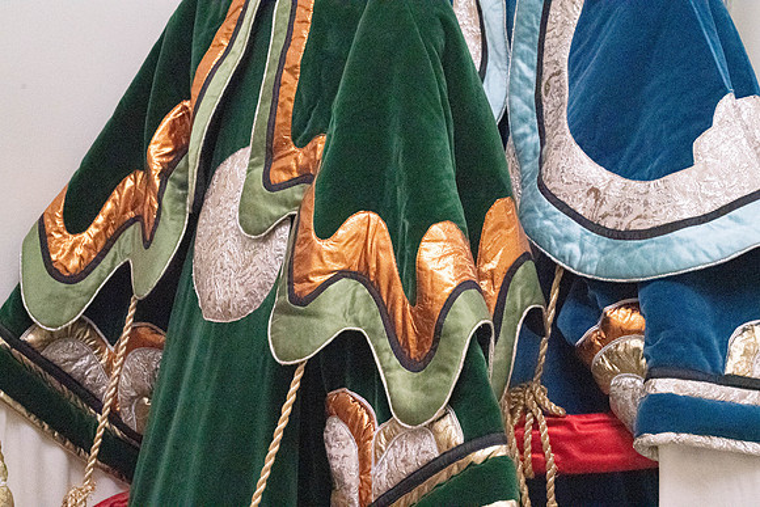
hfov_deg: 28.8
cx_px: 380
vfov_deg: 19.5
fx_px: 1478
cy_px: 254
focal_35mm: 70
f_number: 11
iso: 25600
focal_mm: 70
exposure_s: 1/320
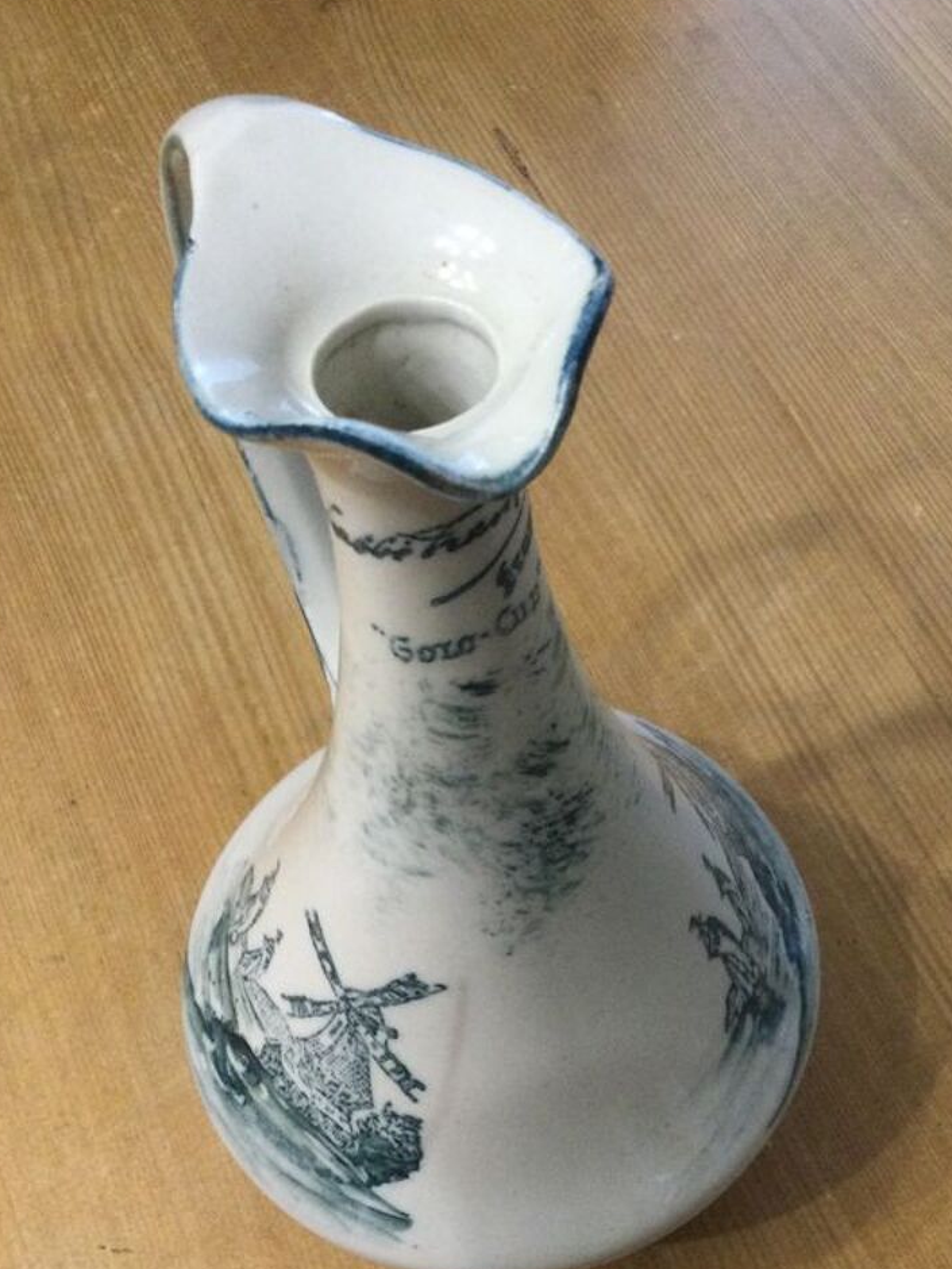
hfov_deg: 32.7
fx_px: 1612
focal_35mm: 44
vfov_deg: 42.5
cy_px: 816
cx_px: 617
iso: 200
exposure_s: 1/25
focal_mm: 3.3
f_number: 2.4
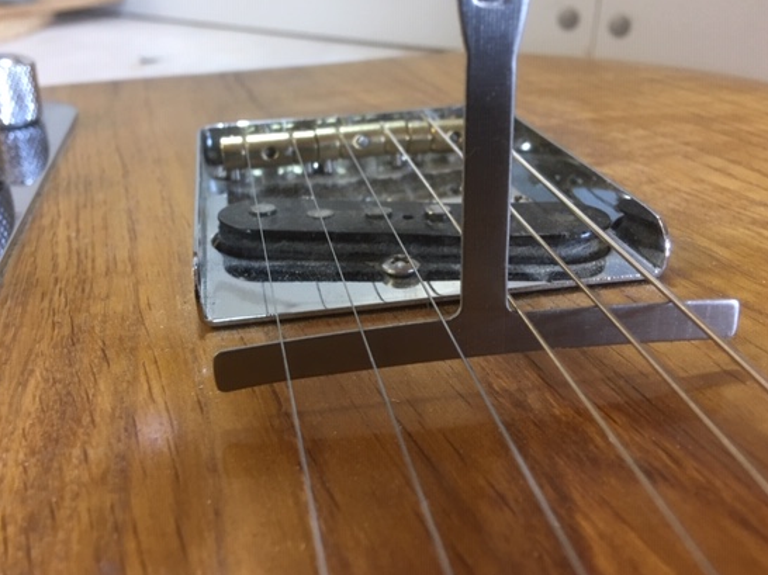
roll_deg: +1.0
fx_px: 754
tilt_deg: -26.6
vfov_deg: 41.7
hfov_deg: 53.9
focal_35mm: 34
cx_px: 349
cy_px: 269
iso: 160
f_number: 2.2
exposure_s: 1/33
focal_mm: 4.15
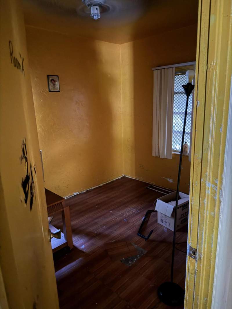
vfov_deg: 71.6
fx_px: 214
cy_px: 154
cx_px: 116
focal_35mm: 24
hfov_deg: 56.8
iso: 2500
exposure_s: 1/5
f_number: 1.78
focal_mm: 6.76
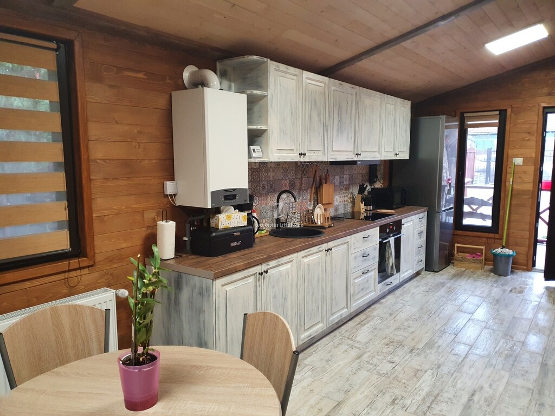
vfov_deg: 53.1
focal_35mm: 26
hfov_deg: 67.3
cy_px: 208
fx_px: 417
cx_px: 278
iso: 200
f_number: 1.5
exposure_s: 1/50
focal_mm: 4.32
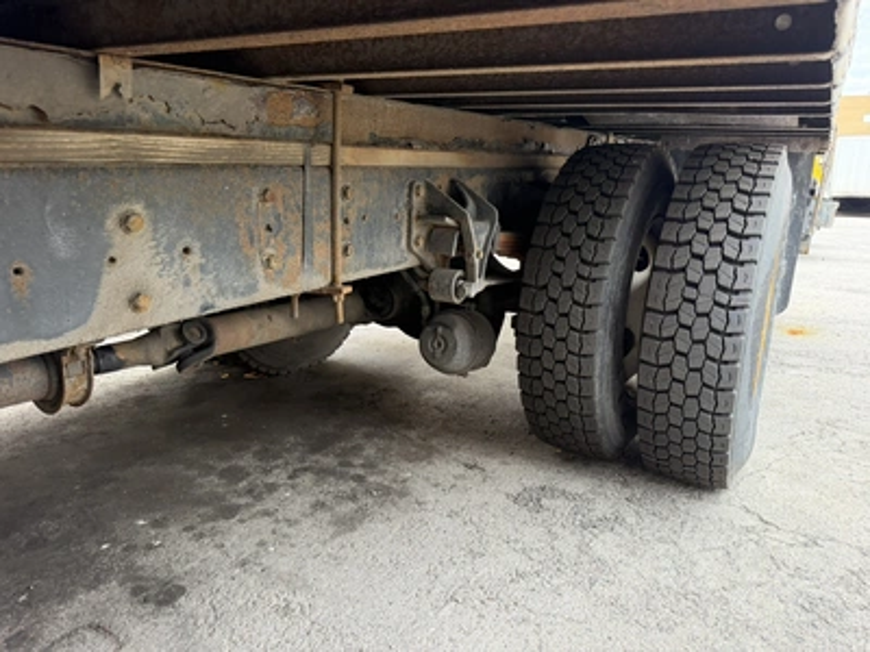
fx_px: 603
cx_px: 435
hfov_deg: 71.6
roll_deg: +1.1
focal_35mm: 24
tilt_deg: -16.2
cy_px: 326
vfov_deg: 56.8
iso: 200
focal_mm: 6.76
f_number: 1.78
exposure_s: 1/230
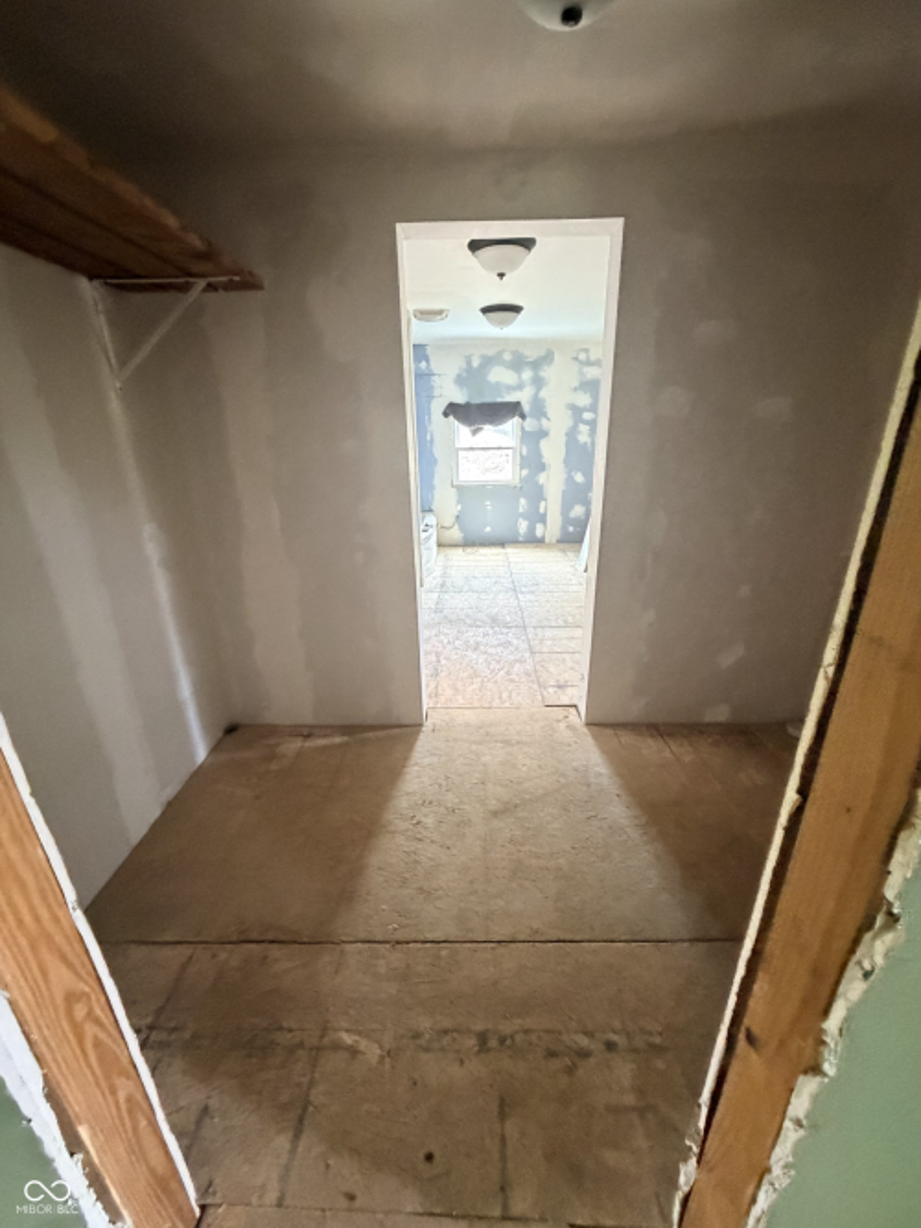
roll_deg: +0.6
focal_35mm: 14
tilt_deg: -22.5
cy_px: 614
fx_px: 497
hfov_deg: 85.7
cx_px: 460
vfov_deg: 102.1
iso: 800
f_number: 2.2
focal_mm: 2.22
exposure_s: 1/60
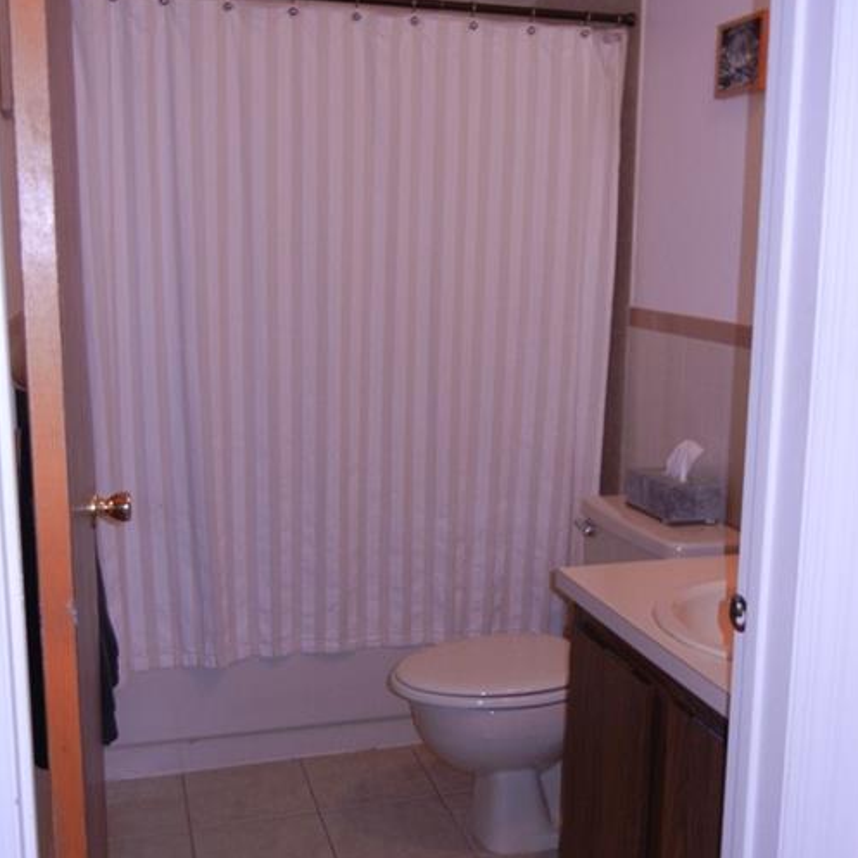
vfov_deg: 40.9
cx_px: 466
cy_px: 449
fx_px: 1150
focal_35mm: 41
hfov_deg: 40.9
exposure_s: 1/30
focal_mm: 5.4
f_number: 3.5
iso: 200
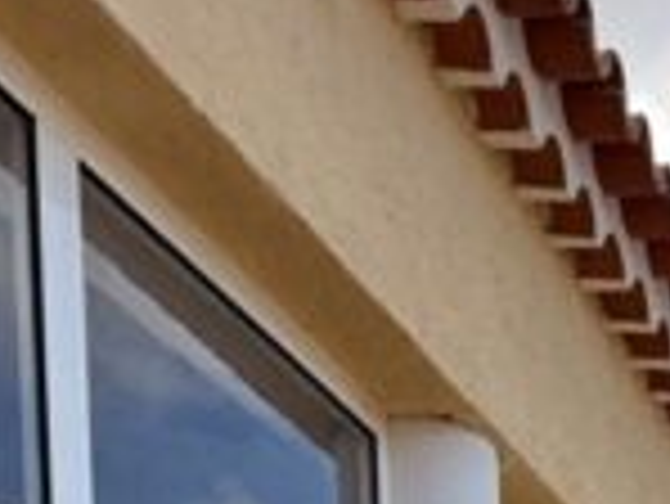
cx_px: 818
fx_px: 1860
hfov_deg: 19.2
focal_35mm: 96
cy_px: 1314
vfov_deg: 11.7
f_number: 2.2
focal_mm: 2.22
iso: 50
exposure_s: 1/1698
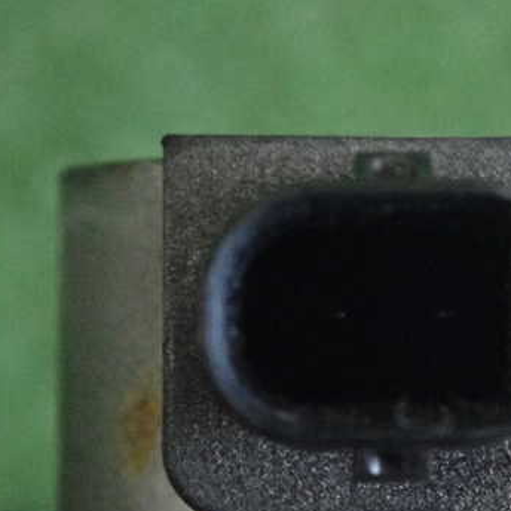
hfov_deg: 11.3
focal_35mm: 154
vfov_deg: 11.3
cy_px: 285
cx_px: 431
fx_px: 2572
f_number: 4.9
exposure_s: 1/125
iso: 3200
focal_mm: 18
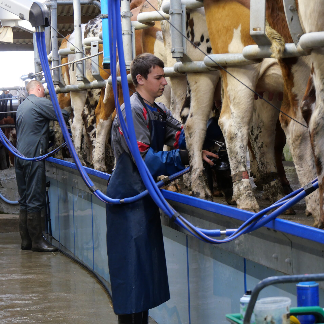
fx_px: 1154
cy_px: 161
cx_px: 179
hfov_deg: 16.0
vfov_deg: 16.0
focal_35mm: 109
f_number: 4.9
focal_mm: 46
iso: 800
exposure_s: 1/30
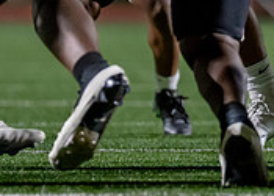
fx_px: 7074
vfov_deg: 1.6
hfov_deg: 2.2
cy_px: -51
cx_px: 370
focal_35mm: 909
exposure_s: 1/1250
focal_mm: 200
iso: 3200
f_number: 2.8
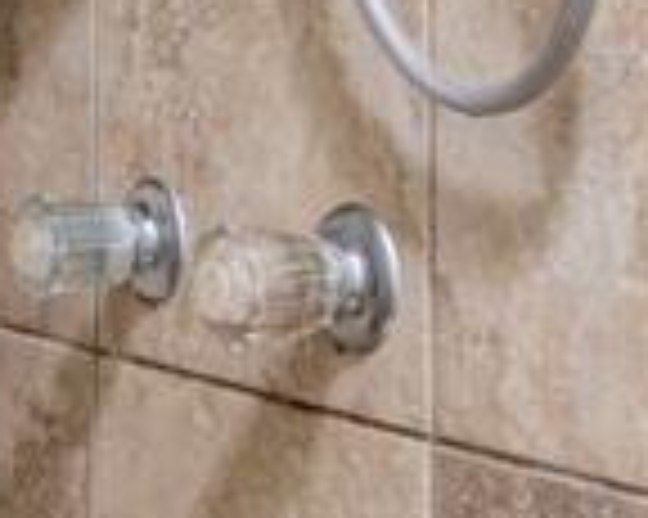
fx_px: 2051
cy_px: 68
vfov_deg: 14.3
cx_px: -202
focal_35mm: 107
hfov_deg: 16.9
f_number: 9
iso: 160
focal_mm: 16
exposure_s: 1/1.25
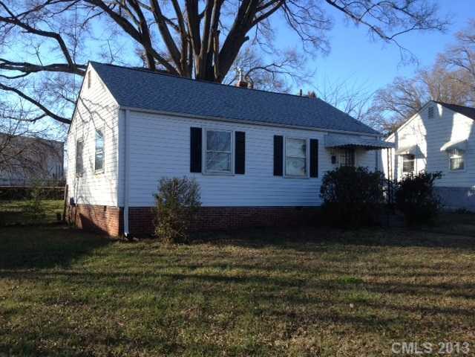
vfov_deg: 40.7
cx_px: 238
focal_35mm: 35
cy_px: 178
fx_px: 480
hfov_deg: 52.6
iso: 50
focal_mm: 4.28
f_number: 2.4
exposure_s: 1/581
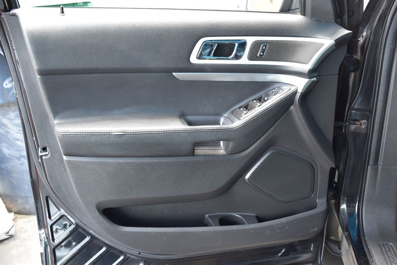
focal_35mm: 40
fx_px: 446
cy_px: 132
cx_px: 198
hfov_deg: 47.9
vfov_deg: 33.0
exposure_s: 1/20
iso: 400
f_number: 6.3
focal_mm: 27
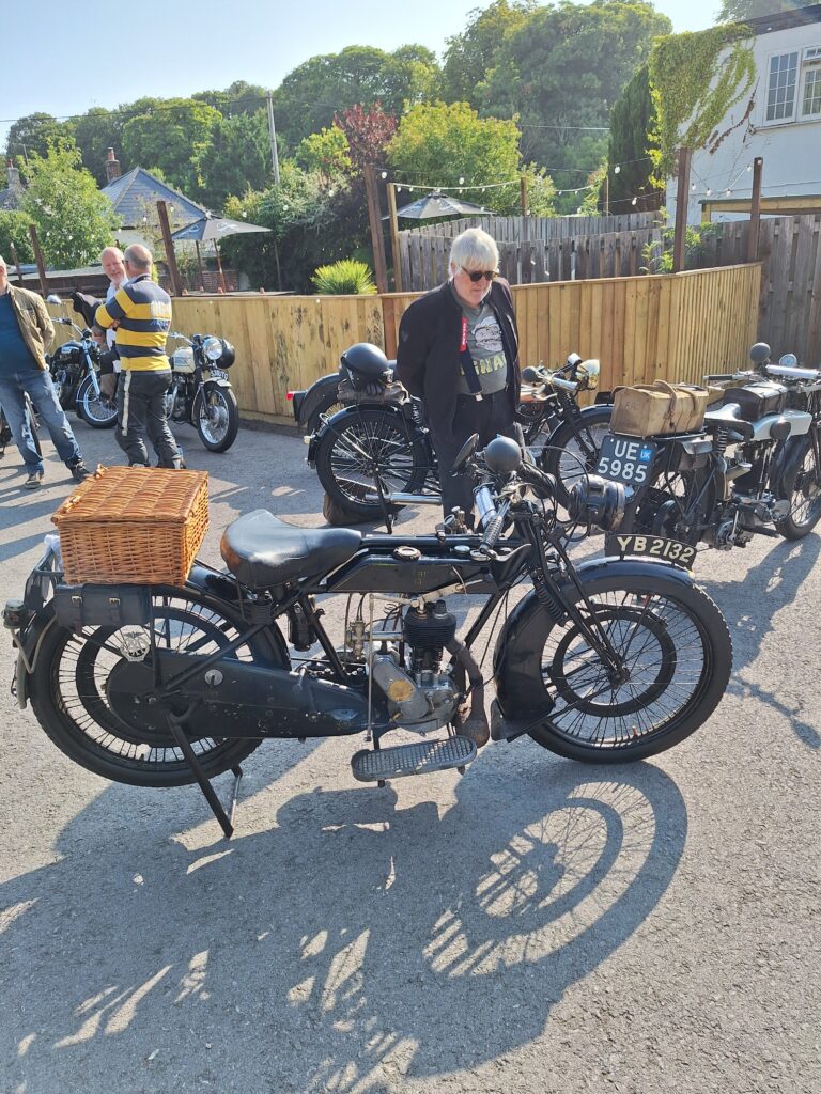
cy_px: 547
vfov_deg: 73.9
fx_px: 727
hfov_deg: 58.9
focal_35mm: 23
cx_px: 410
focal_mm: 5.54
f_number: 1.8
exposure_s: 1/828
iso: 40
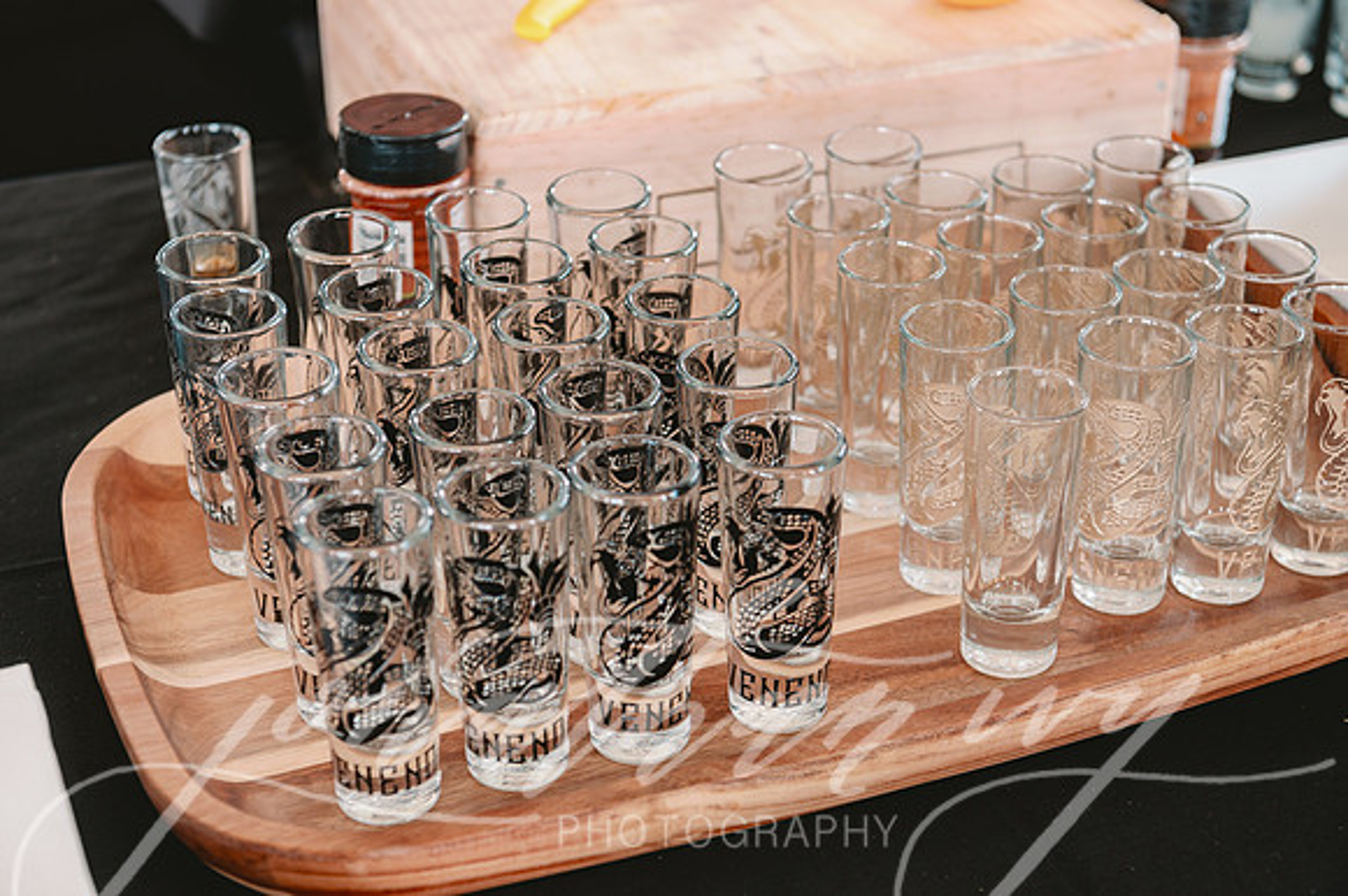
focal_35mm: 58
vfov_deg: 23.4
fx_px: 2170
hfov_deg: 34.5
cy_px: 448
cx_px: 674
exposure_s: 1/30
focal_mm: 58
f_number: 4.5
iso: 320
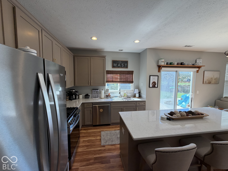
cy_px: 86
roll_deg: -0.6
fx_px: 92
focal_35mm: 14
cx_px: 114
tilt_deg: -3.8
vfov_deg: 85.7
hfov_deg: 102.1
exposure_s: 1/120
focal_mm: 2.22
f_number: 2.2
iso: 100
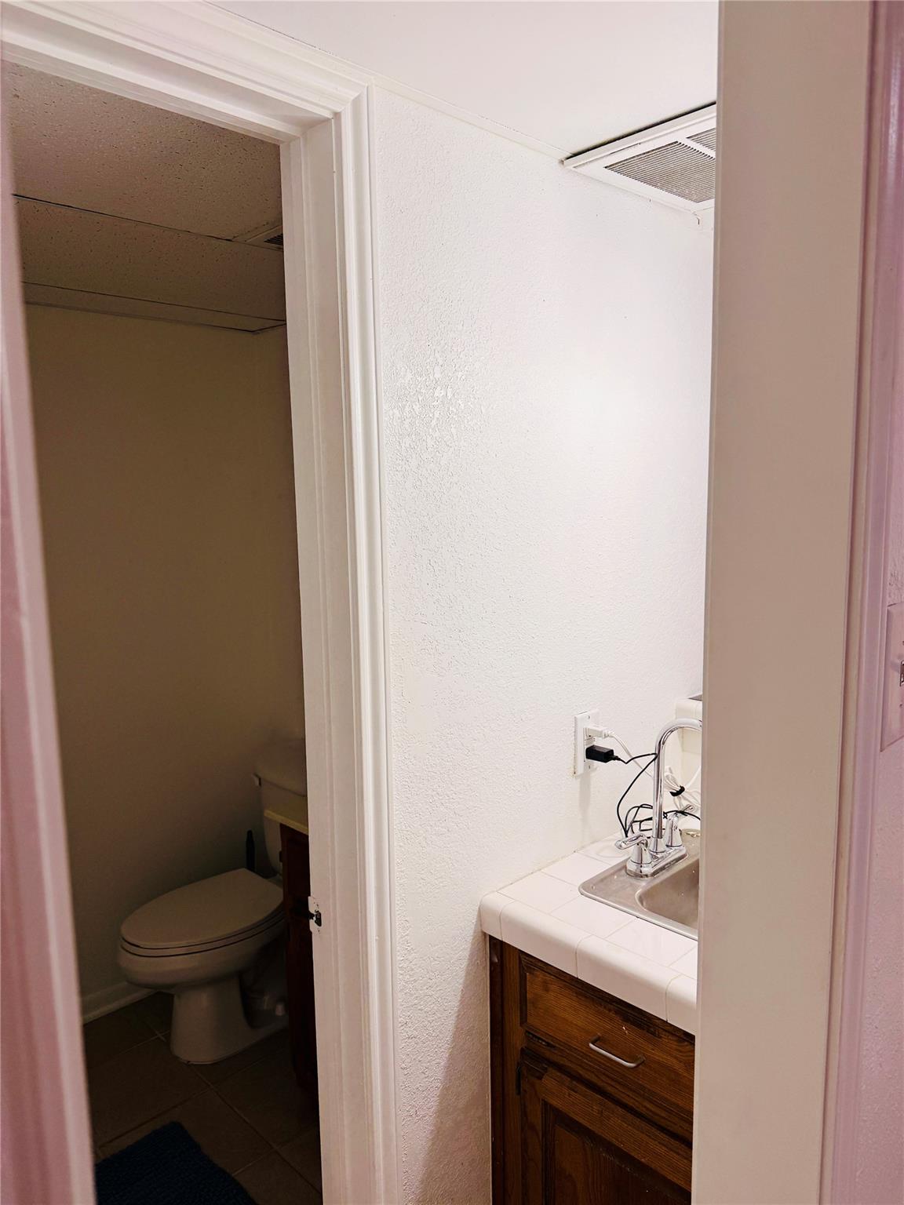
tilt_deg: -5.8
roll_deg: +1.3
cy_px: 602
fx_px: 836
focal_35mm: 24
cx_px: 452
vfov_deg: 71.6
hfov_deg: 56.8
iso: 100
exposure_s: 1/120
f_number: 1.78
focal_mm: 6.76
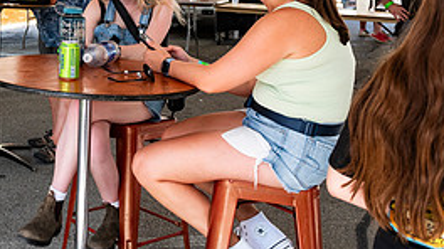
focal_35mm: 62
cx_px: -70
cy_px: -42
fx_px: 729
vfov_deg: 18.4
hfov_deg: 29.7
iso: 500
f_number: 4
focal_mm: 24
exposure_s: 1/250
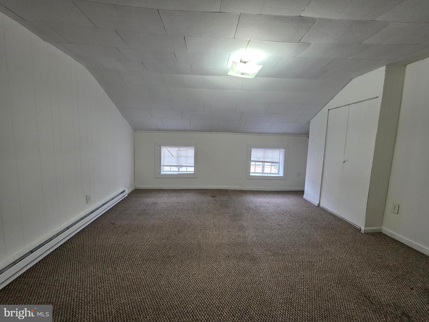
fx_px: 161
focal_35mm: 13
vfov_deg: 89.9
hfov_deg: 106.2
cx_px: 214
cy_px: 161
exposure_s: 1/120
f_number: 1.9
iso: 200
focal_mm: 2.2
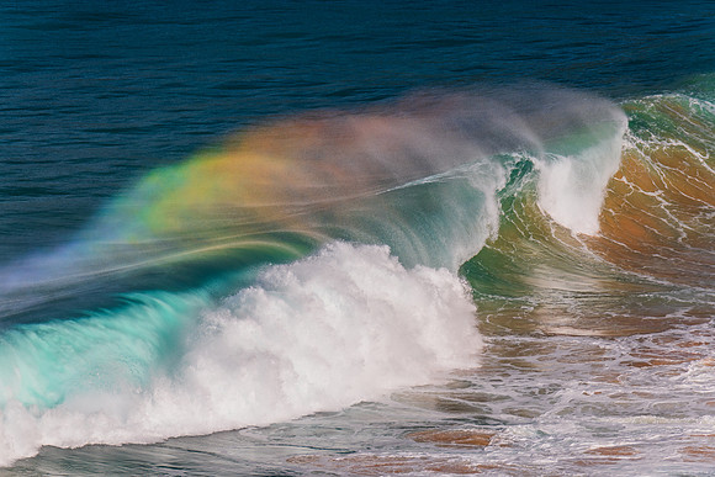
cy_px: 238
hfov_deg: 3.4
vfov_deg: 2.3
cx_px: 358
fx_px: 11919
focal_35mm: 600
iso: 100
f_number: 8
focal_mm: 600
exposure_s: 1/1000
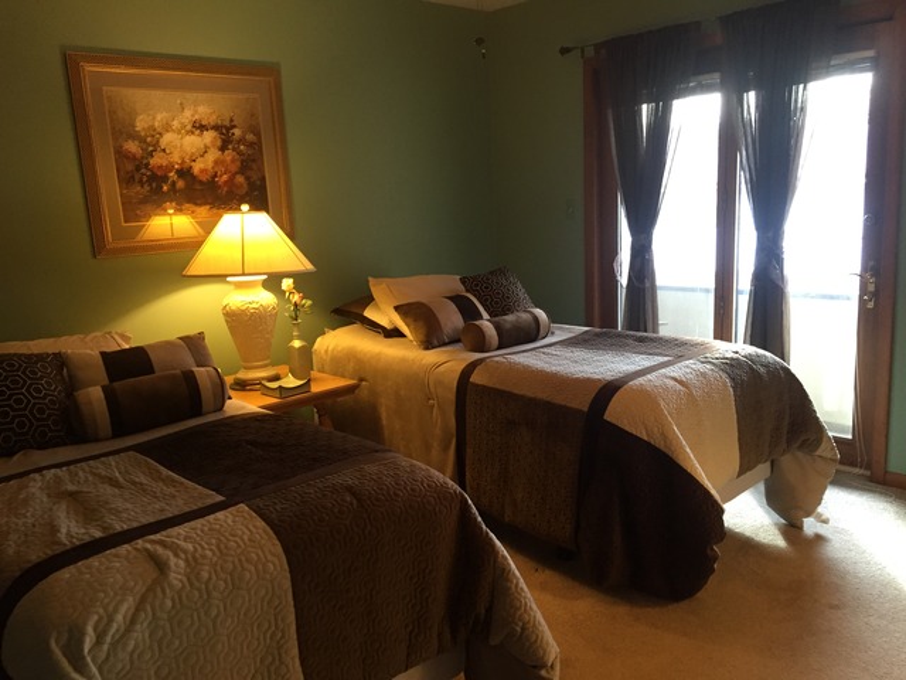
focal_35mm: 29
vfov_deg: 48.2
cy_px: 340
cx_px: 453
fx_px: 759
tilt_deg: -10.5
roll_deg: +1.7
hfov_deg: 61.7
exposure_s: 1/30
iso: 160
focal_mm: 4.15
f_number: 2.2
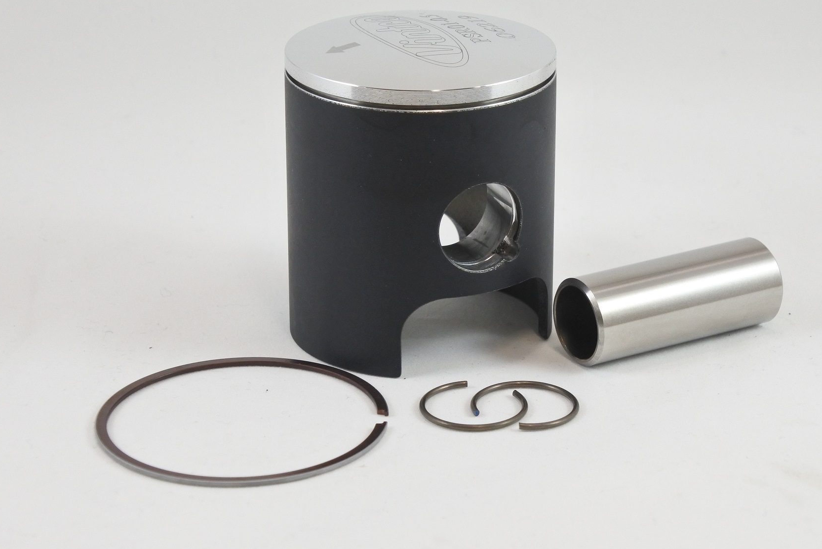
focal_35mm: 83
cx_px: 431
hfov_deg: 24.5
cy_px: 254
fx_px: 1896
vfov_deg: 16.5
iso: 640
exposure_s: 1/125
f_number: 5.6
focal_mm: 27.6
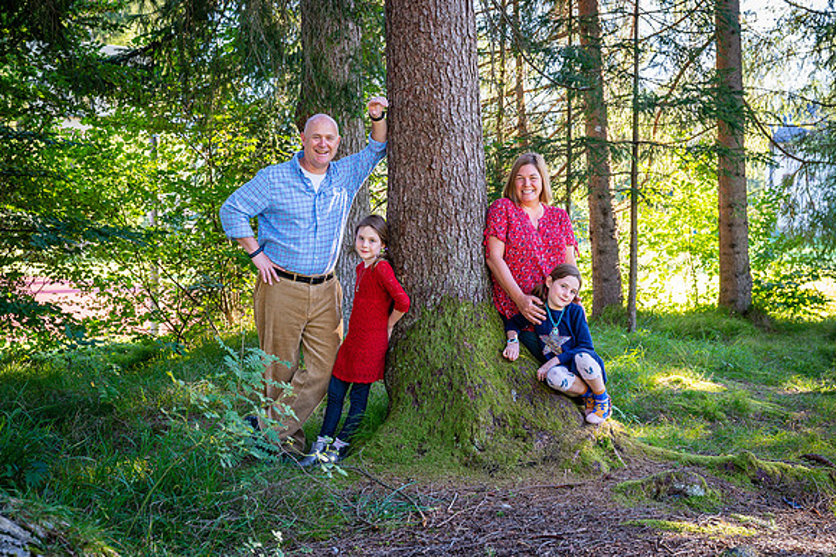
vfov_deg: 26.6
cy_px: 306
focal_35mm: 51
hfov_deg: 39.1
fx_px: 1174
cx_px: 460
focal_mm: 46
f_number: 4
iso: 200
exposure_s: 1/60
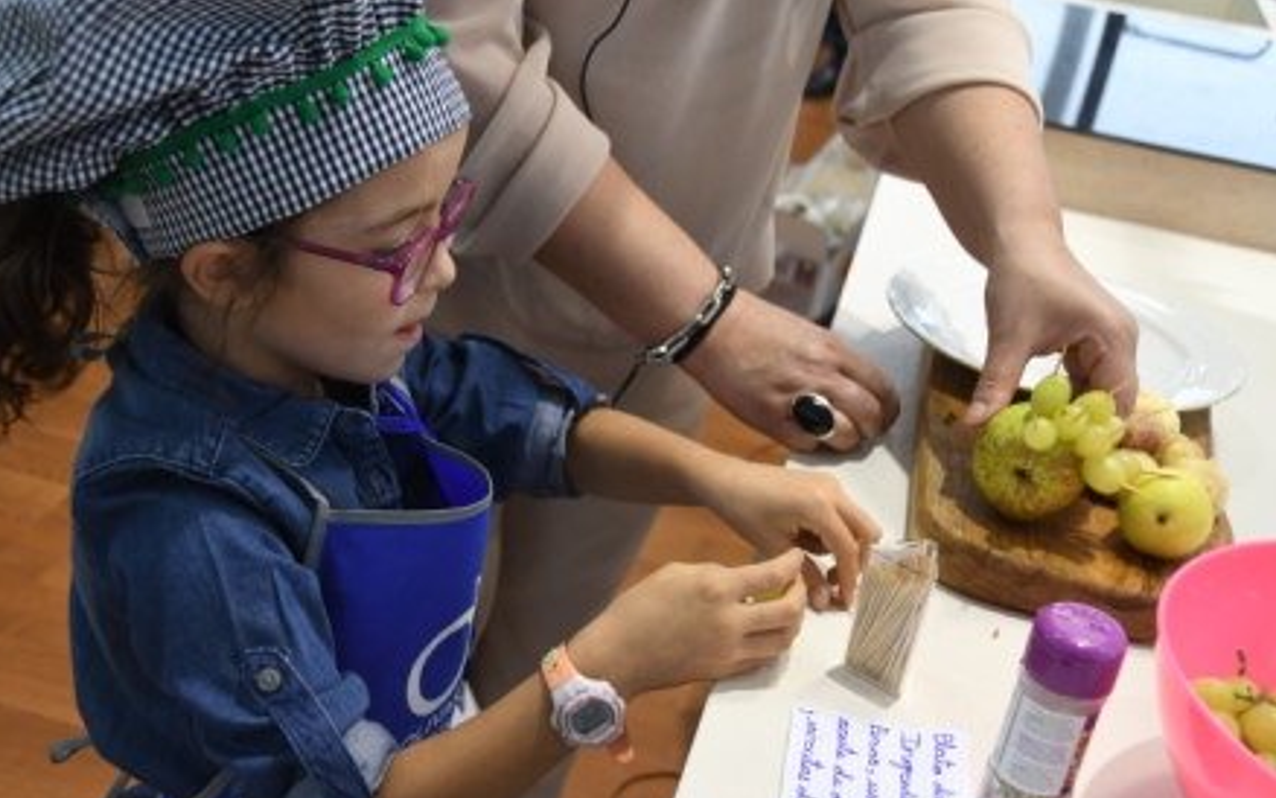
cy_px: 430
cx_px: 626
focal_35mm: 49
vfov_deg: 26.6
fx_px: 1688
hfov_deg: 41.4
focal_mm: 31
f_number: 5.6
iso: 1250
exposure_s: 1/60
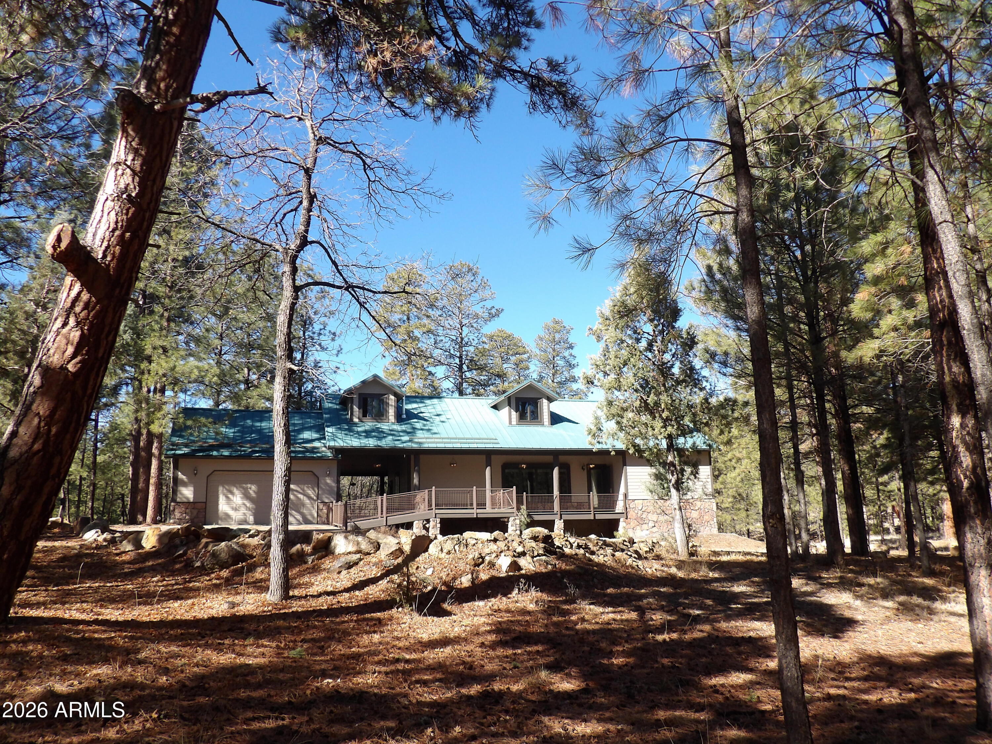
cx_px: 496
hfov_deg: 63.4
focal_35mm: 28
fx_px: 802
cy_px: 372
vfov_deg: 49.7
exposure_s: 1/294
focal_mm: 5
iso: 100
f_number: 3.4
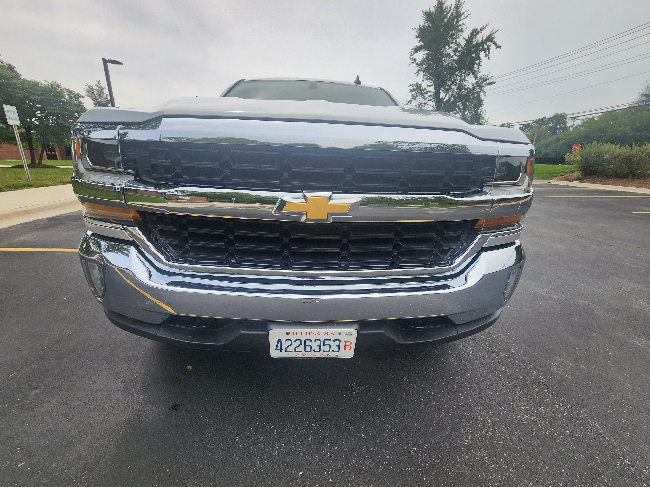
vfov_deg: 89.9
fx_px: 244
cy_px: 244
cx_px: 325
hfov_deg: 106.2
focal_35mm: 13
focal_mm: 2.2
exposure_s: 1/1350
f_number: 2.2
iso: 50
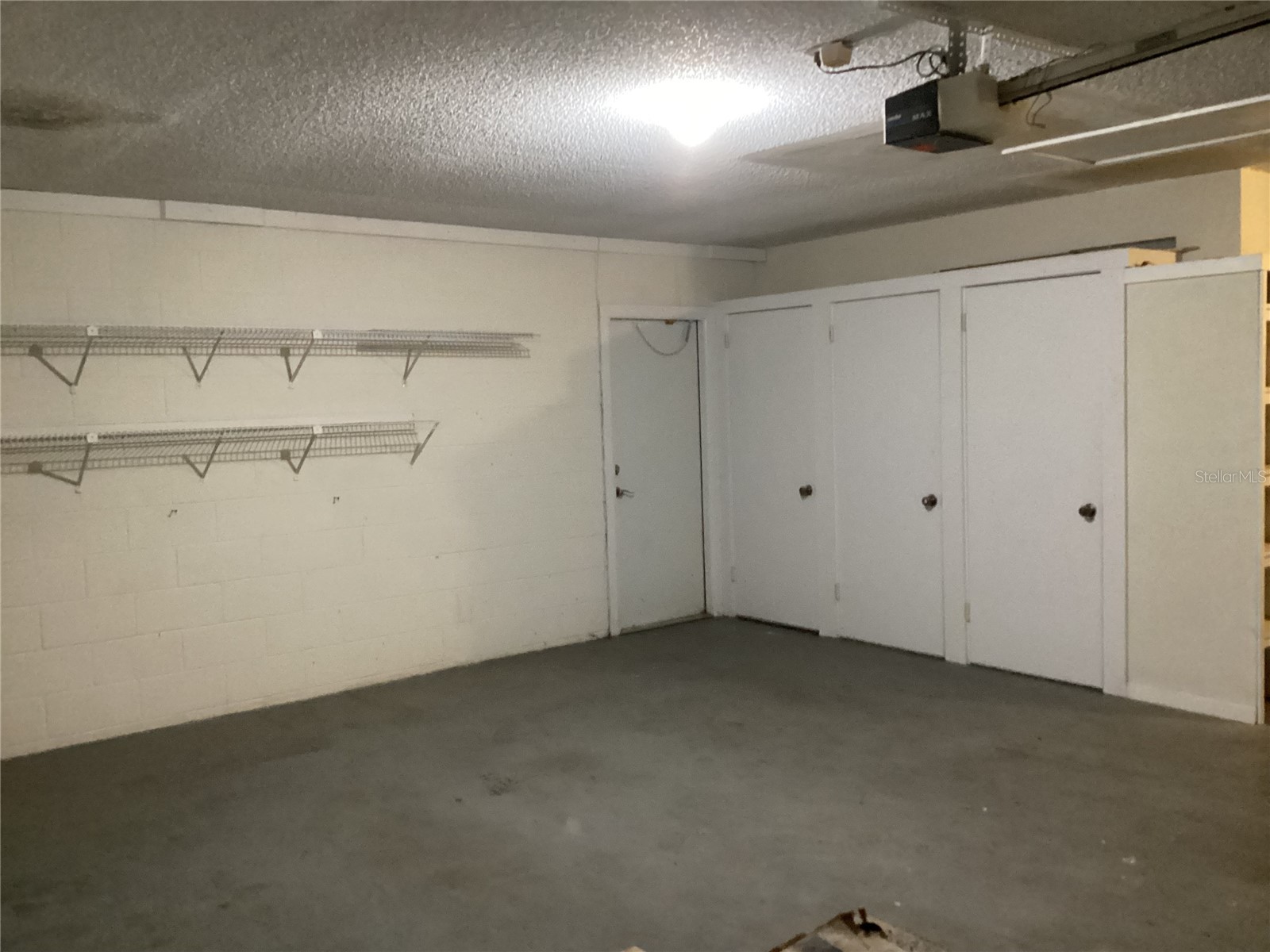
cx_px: 635
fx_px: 1137
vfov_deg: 45.4
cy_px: 476
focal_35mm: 31
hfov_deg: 58.4
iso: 640
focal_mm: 3.3
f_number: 2.4
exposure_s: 1/30
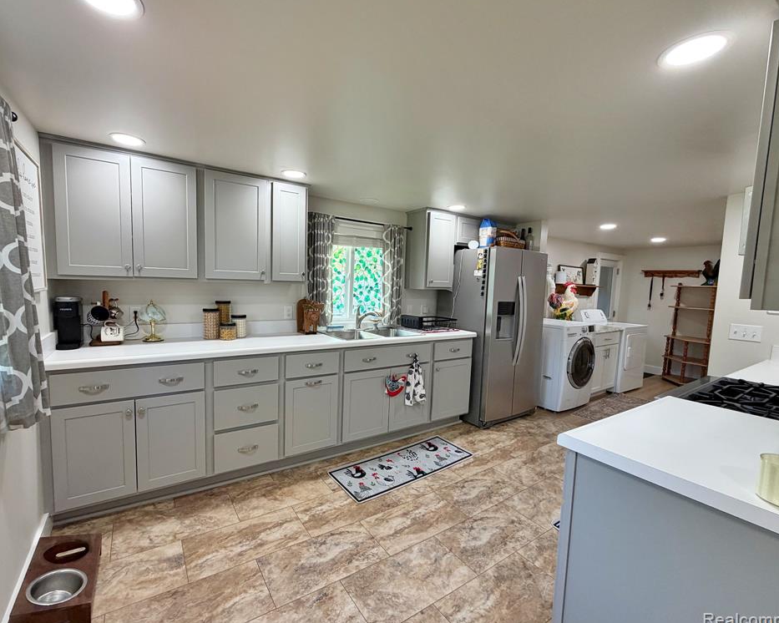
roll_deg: -1.2
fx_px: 346
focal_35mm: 15
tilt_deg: -5.8
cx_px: 360
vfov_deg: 84.0
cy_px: 312
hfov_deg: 96.6
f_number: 2.2
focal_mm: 2.22
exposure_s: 1/120
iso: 200
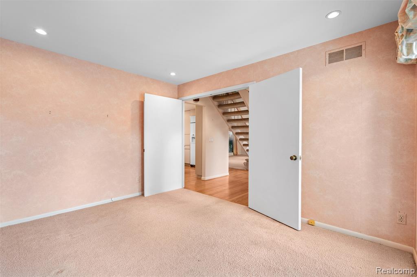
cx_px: 208
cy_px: 138
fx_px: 185
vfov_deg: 73.7
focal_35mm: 16
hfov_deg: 96.8
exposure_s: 1
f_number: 9
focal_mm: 16
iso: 100
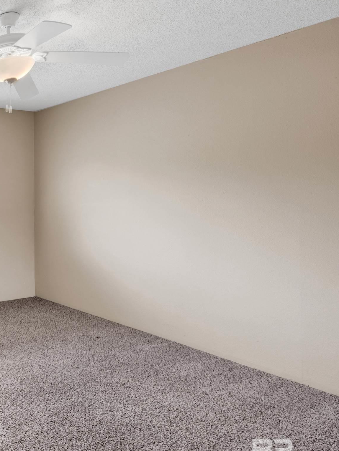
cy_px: 199
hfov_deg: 34.8
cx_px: -107
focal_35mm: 27
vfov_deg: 65.1
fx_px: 353
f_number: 11
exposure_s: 1/8
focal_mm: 14
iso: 400
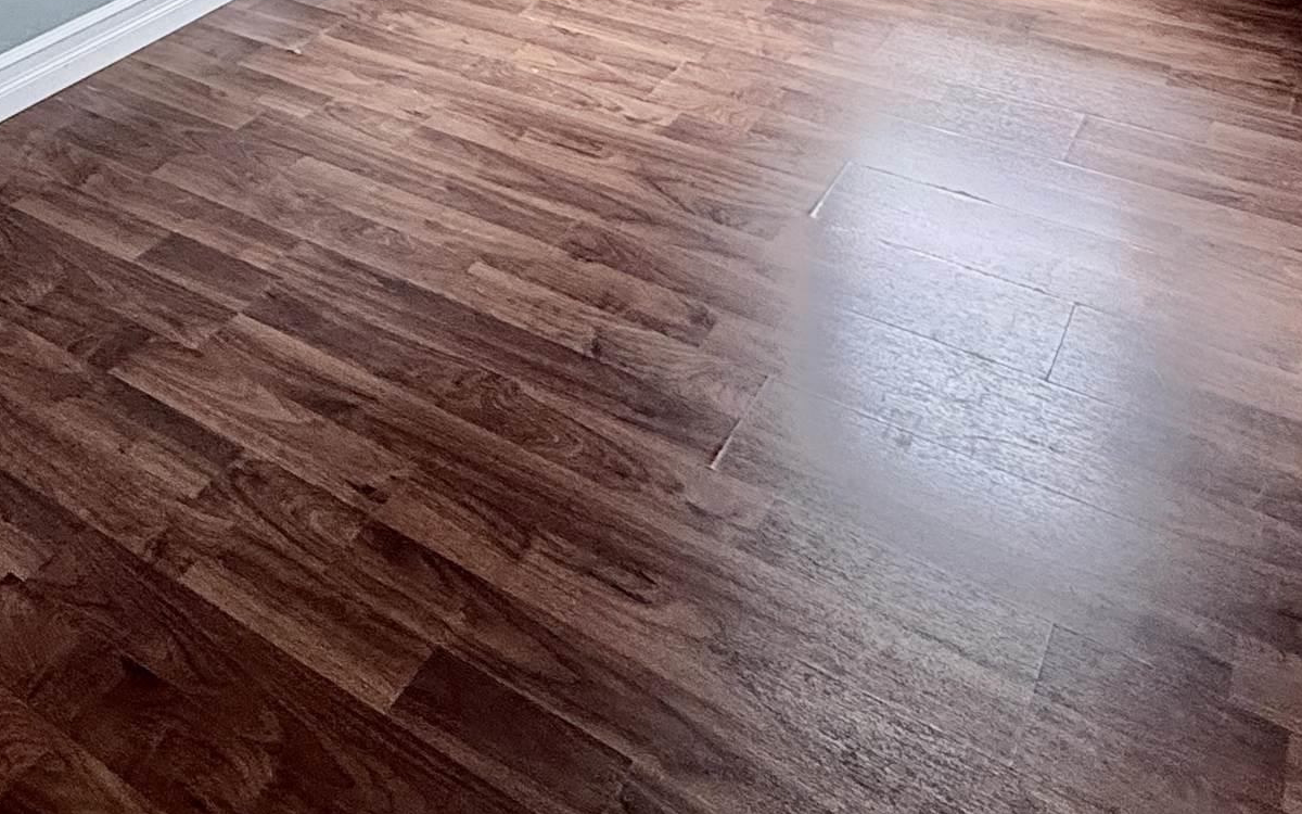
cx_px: 583
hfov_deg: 51.4
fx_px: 1348
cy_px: -364
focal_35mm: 38
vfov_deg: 26.0
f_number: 2.2
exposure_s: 1/120
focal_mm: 2.22
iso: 320
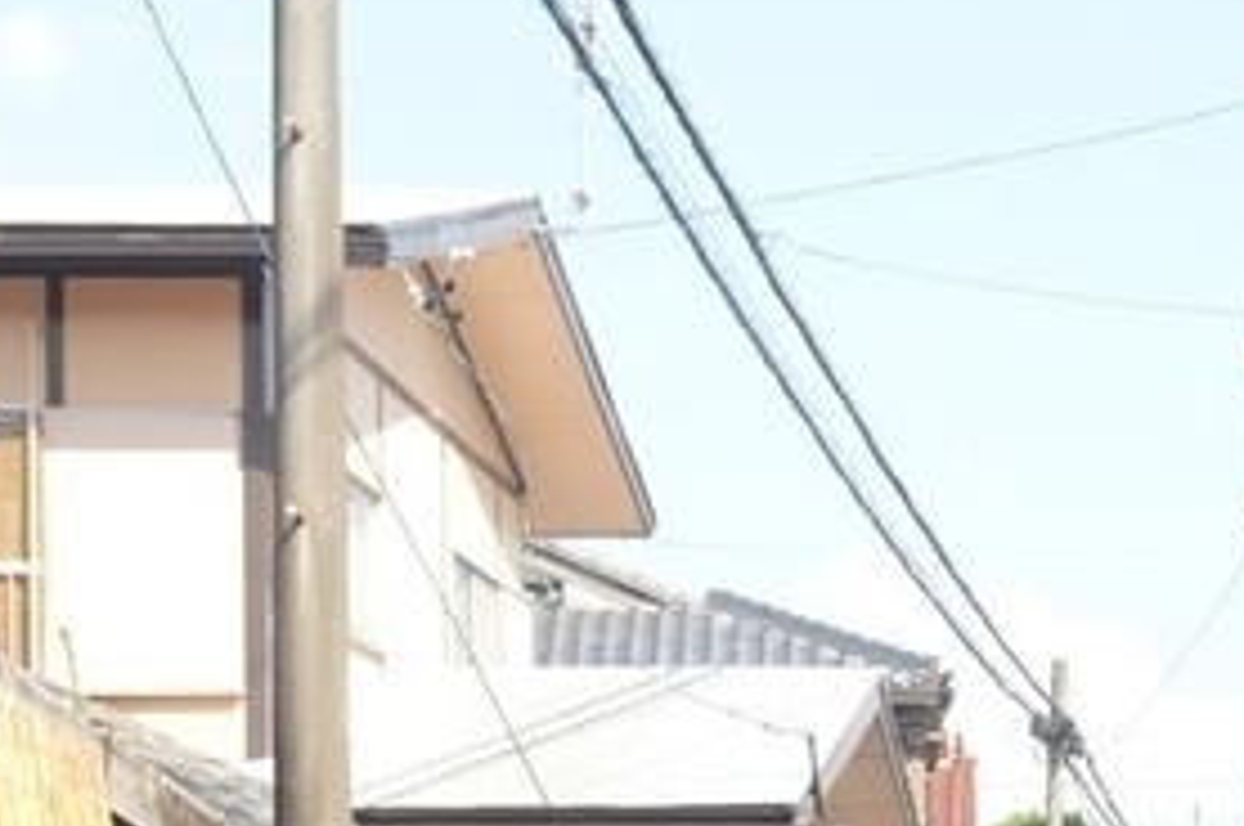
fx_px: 4038
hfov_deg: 16.4
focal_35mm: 117
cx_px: 1698
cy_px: 1041
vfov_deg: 11.4
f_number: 8
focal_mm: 18
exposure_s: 1/250
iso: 400
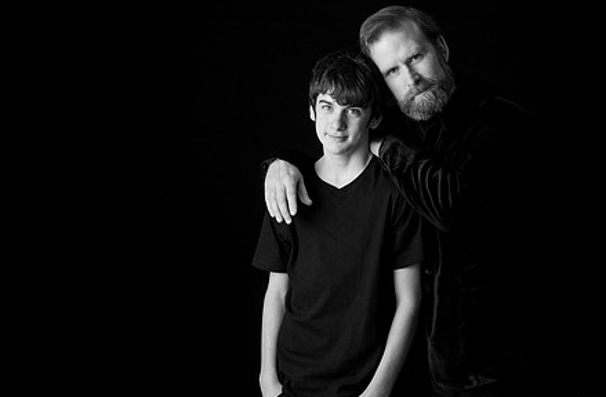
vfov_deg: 17.7
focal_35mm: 76
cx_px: 390
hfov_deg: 26.7
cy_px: 162
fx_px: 1273
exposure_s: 1/80
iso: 320
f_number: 4
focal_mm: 50
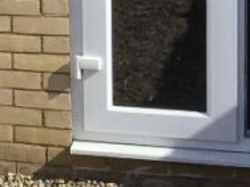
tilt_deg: -5.6
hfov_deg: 10.4
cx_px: -316
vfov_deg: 8.6
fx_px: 1221
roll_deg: +3.8
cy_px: -72
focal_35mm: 169
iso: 25
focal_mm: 3.3
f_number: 2.4
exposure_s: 1/1664
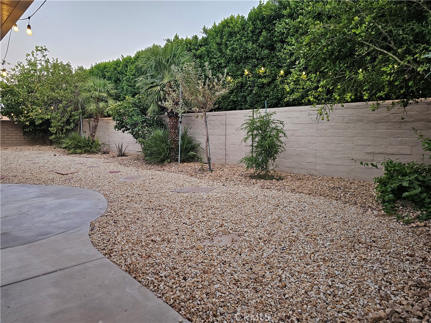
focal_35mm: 23
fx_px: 286
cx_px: 216
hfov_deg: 73.9
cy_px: 162
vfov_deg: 58.9
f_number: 1.7
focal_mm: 6.3
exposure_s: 1/120
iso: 500
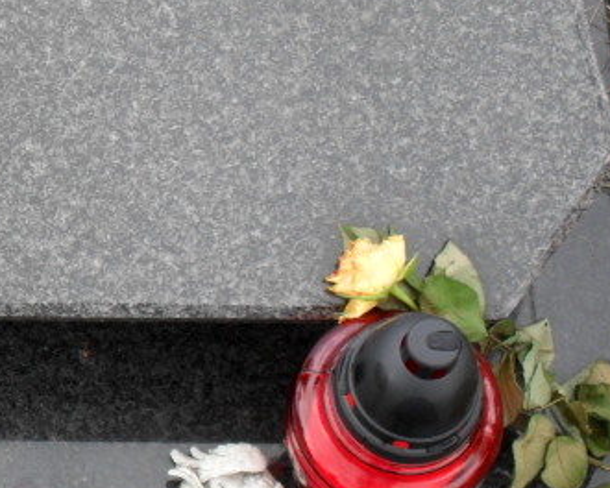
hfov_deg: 17.4
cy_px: 198
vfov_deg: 14.5
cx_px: -81
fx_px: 1914
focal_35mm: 106
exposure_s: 1/180
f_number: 3.2
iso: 100
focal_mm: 6.3
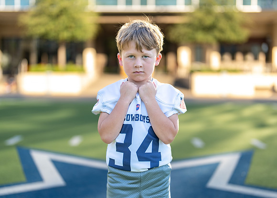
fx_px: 441
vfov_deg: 25.3
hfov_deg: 34.9
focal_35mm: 56
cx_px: 146
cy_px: 100
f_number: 1.2
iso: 100
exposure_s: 1/2000
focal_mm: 50
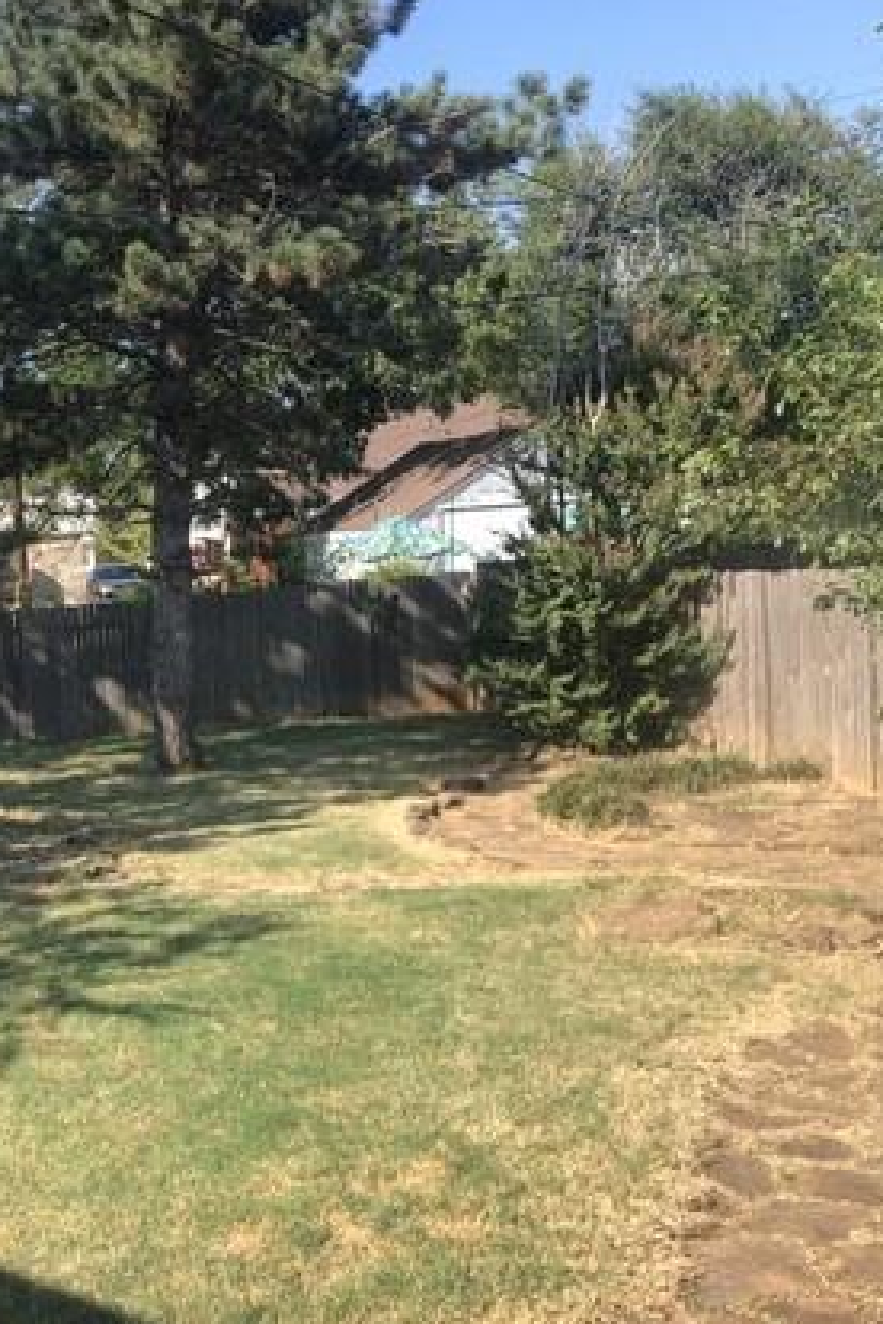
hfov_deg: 28.0
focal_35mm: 45
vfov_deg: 43.6
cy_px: 659
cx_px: -16
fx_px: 1655
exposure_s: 1/600
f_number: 1.8
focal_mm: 3.99
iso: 20
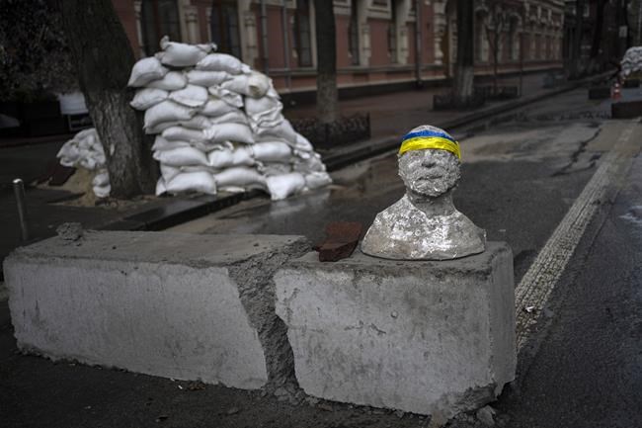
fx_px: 624
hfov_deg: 54.4
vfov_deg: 37.8
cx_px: 321
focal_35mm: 35
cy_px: 214
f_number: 1.8
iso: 100
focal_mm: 35
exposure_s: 1/250
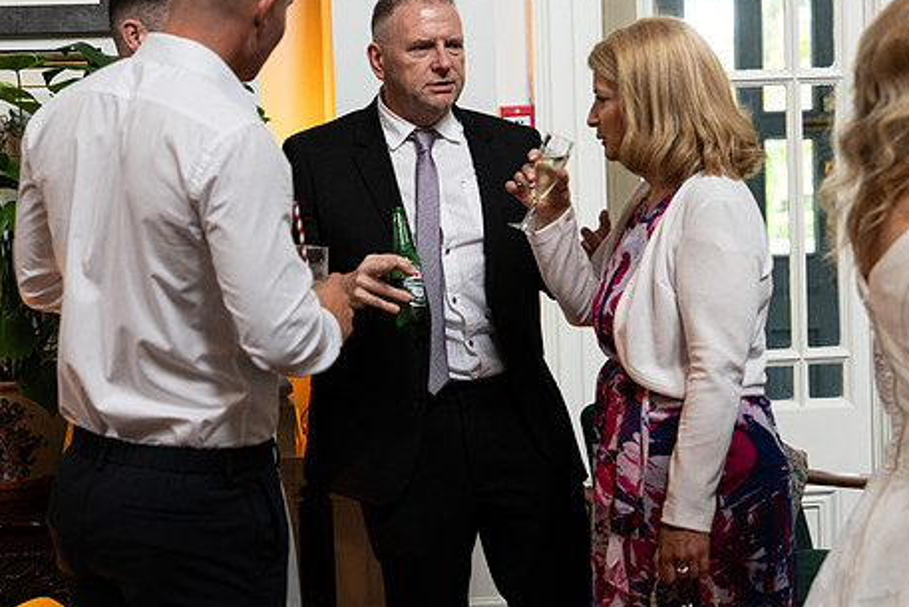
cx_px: 448
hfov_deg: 25.4
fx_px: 2021
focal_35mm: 80
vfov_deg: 17.1
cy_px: 244
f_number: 3.5
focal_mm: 63
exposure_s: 1/200
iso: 2000
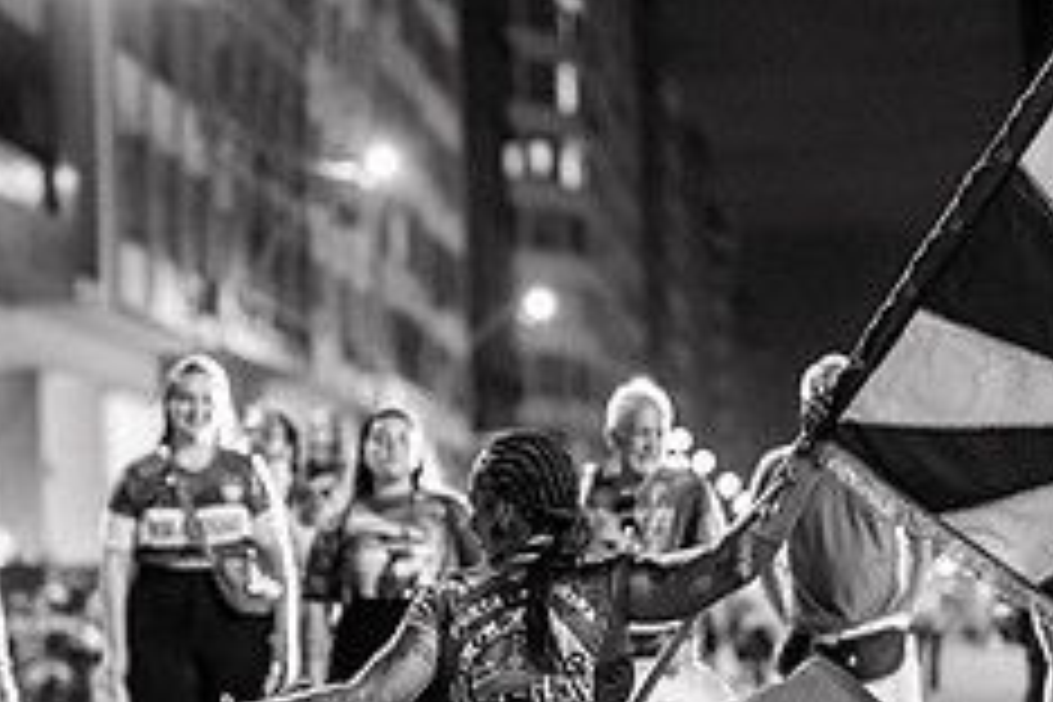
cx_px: 369
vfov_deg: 11.0
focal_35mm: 124
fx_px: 3627
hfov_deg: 16.5
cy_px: 466
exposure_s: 1/320
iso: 2500
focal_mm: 50
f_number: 1.2
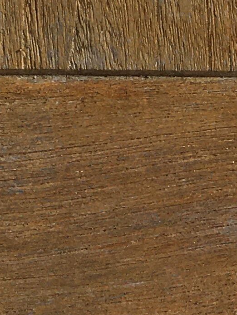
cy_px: -596
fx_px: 1534
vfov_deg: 9.5
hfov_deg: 8.8
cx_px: 203
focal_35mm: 168
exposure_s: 1/4049
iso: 25
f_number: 2.2
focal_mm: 4.15
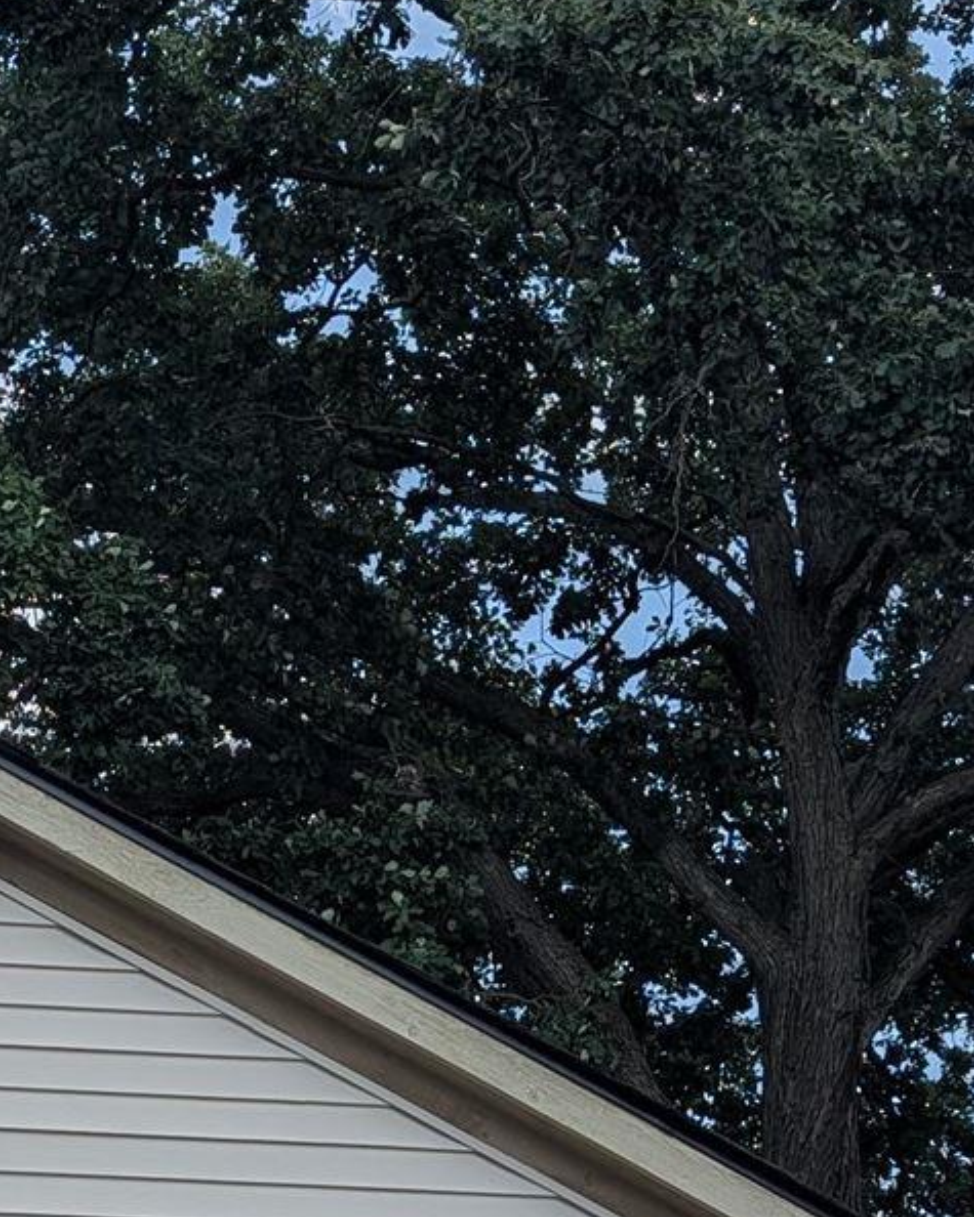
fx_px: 3280
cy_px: 1217
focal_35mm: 91
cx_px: -197
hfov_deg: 16.2
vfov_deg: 20.4
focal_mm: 6.9
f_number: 1.68
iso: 23
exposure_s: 1/1754
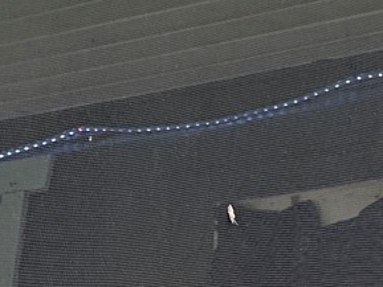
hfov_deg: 13.1
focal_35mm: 133
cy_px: -189
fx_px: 1472
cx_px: 725
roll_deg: +2.7
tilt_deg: +22.5
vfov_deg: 10.6
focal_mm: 6.86
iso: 80
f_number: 1.78
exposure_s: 1/301
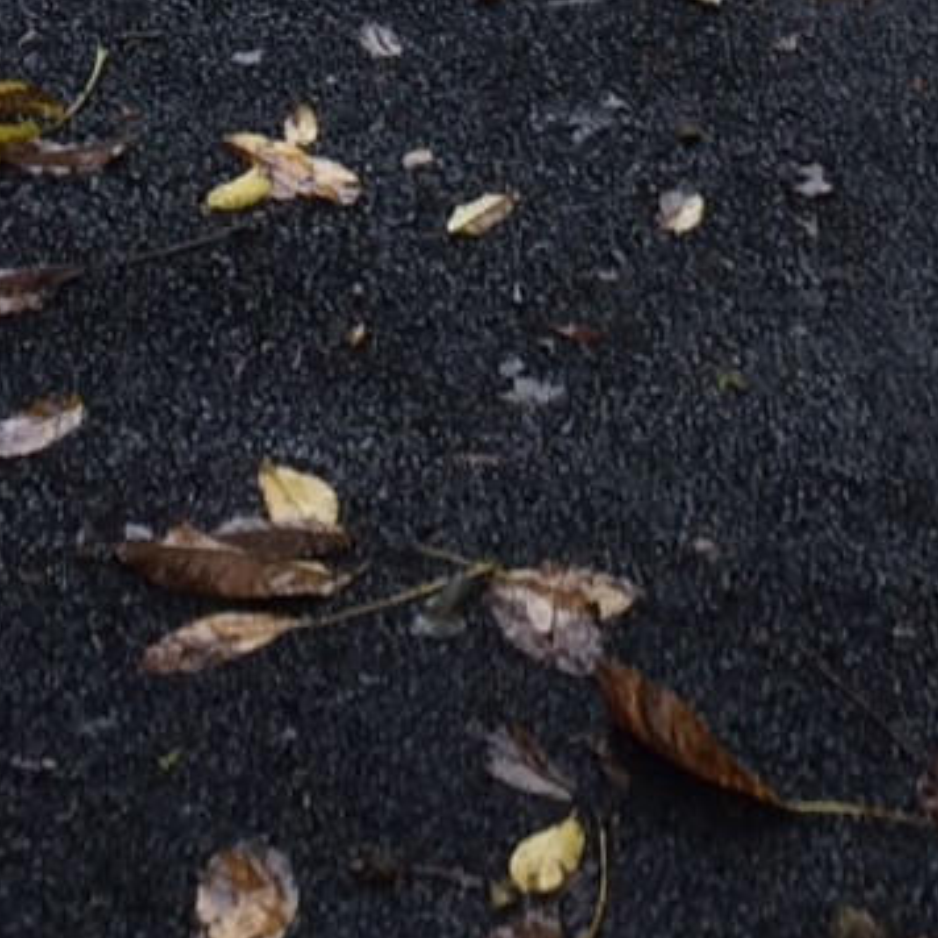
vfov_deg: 10.7
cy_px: -980
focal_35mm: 149
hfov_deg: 11.7
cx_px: 316
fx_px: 4568
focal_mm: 4.12
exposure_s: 1/40
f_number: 2.2
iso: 40
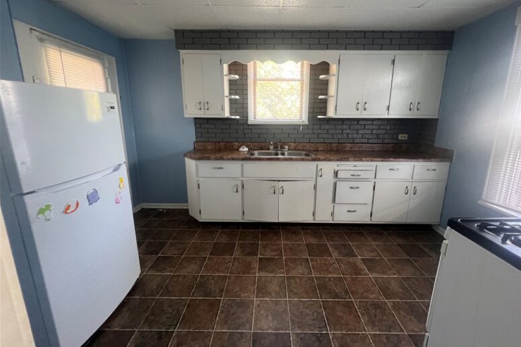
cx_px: 269
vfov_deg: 81.0
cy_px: 160
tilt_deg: -11.2
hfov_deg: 104.2
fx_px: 203
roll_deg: -0.5
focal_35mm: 14
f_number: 1.8
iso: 250
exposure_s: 1/60
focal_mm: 1.57
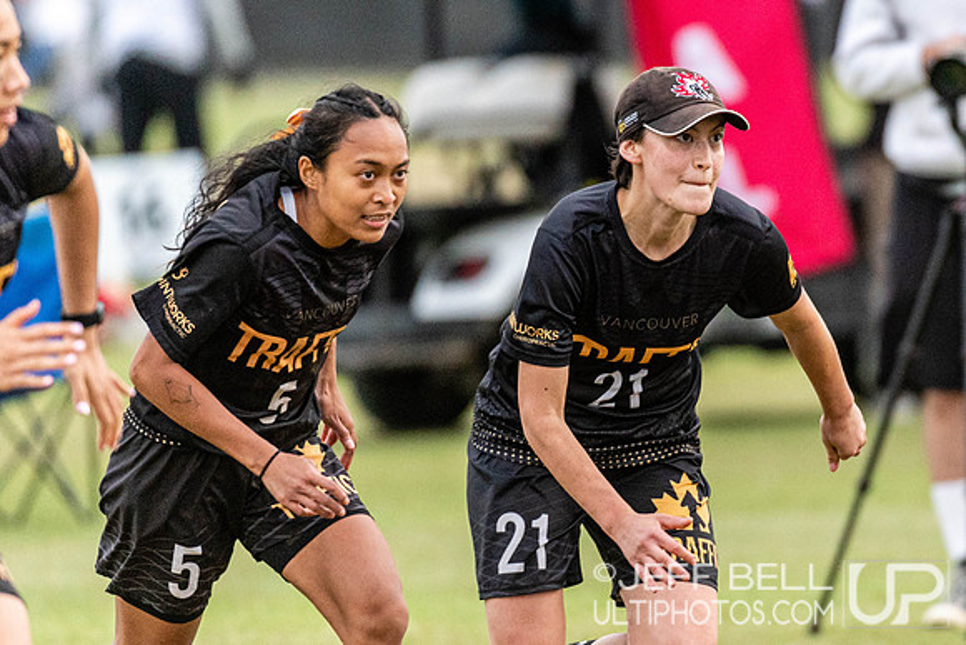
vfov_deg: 1.5
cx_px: 753
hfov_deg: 2.2
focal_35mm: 936
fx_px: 25121
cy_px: 322
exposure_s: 1/1000
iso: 1250
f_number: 4
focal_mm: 400
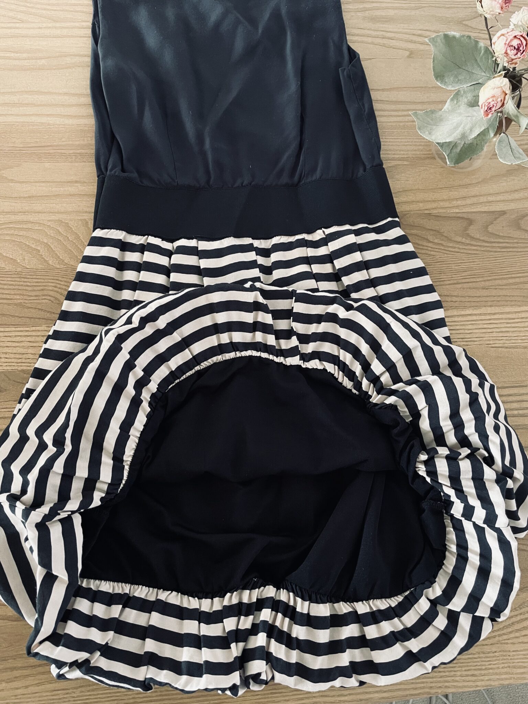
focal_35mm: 26
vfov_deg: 67.3
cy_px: 352
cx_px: 264
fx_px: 529
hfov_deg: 53.1
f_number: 1.6
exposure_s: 1/34
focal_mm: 4.2
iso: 640
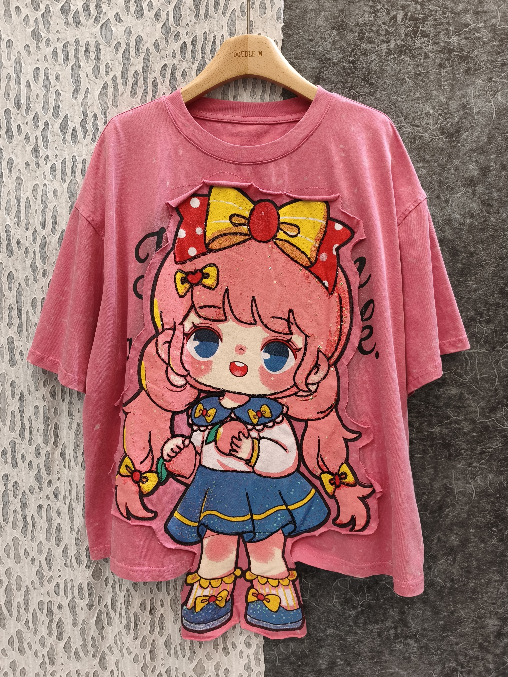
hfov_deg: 58.9
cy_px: 338
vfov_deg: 73.9
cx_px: 254
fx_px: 450
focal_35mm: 23
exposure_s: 1/99.9
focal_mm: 6.45
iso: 80
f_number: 1.62
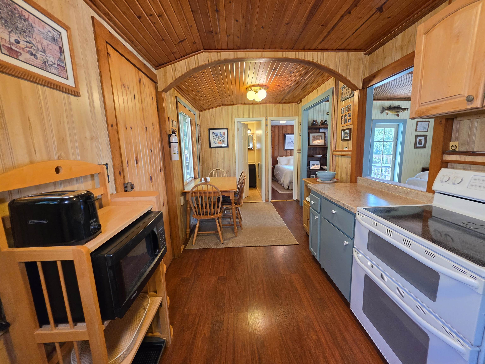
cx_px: 242
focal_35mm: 13
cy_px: 182
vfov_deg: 89.9
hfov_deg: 106.2
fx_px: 182
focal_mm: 2.2
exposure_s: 1/120
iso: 200
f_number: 1.9
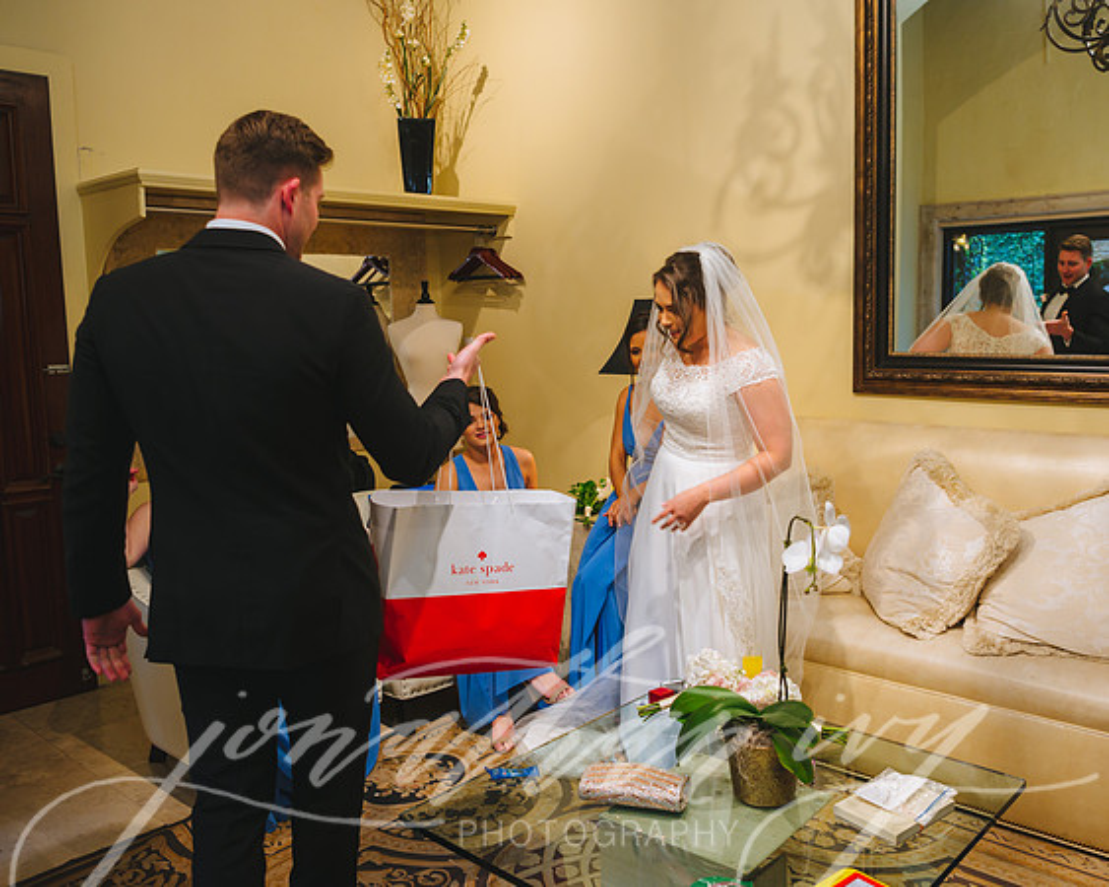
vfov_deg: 47.6
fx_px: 1006
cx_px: 617
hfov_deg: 57.6
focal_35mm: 31
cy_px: 433
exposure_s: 1/160
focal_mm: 26
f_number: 2.8
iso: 1600
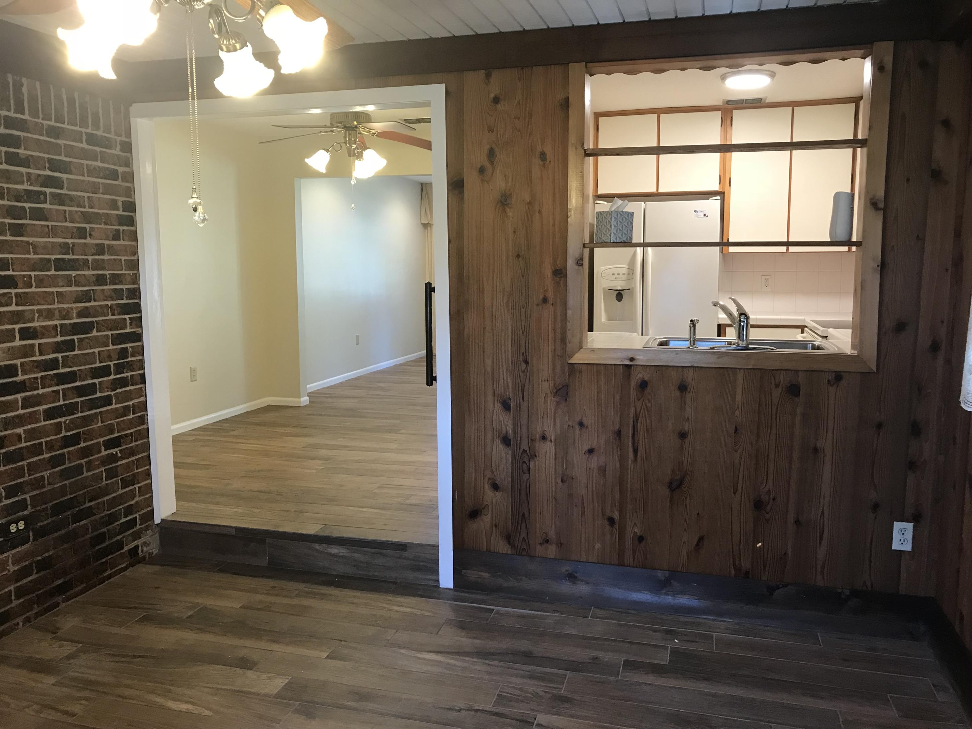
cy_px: 364
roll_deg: -0.3
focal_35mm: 28
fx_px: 786
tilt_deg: -5.7
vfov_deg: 49.7
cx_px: 486
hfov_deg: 63.4
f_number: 1.8
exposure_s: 1/17
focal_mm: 3.99
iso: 40
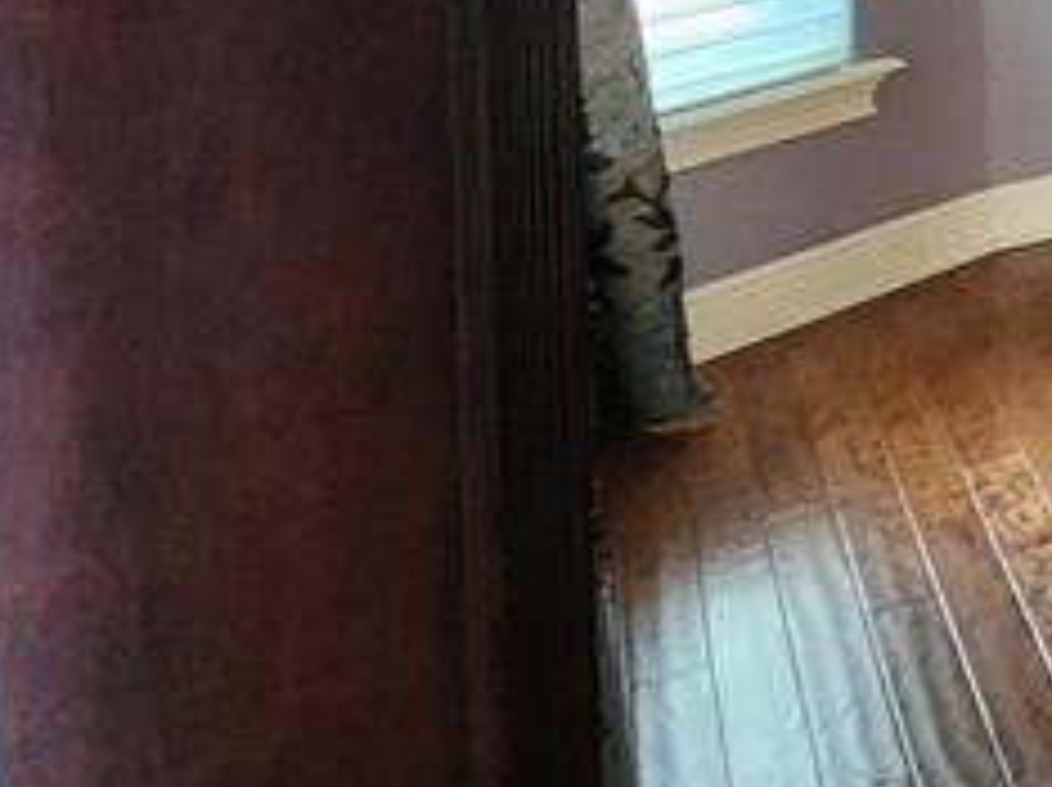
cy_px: -351
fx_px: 1730
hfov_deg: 18.2
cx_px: 2207
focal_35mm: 57
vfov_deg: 21.9
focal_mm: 2.2
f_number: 2.2
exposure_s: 1/24
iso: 640
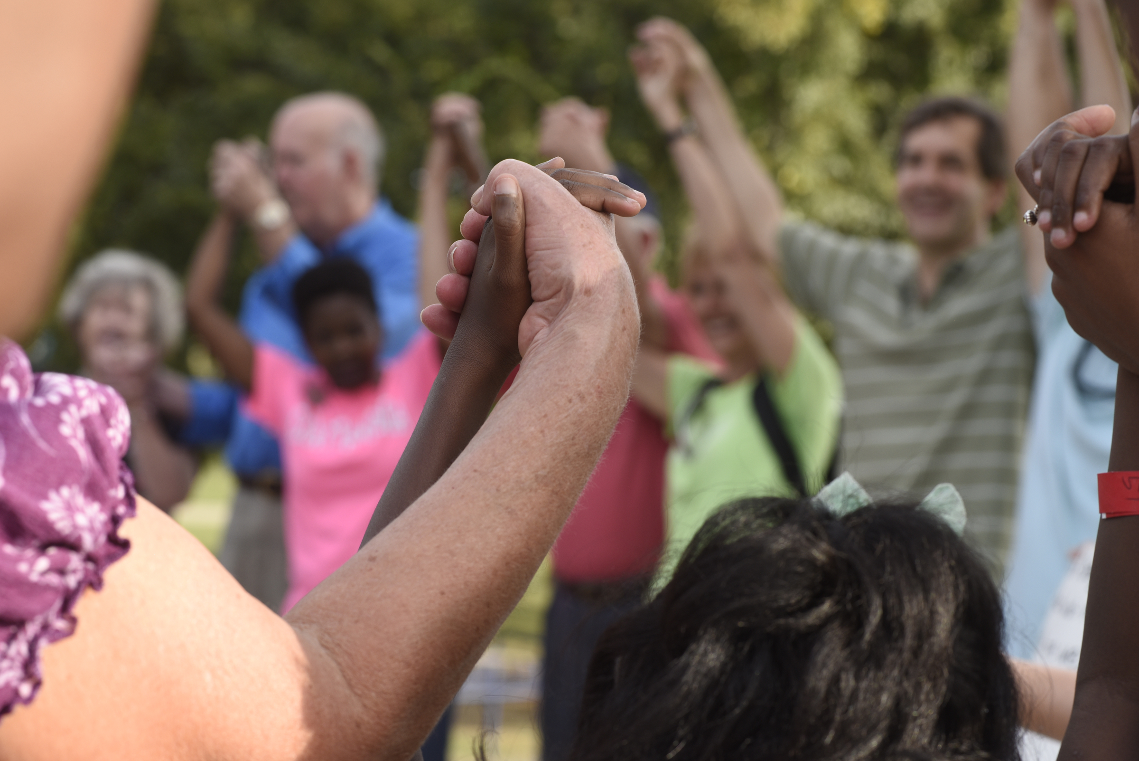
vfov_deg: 17.1
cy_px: 380
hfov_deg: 25.4
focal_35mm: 80
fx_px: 2532
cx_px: 570
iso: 400
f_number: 8
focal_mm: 80
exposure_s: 1/250
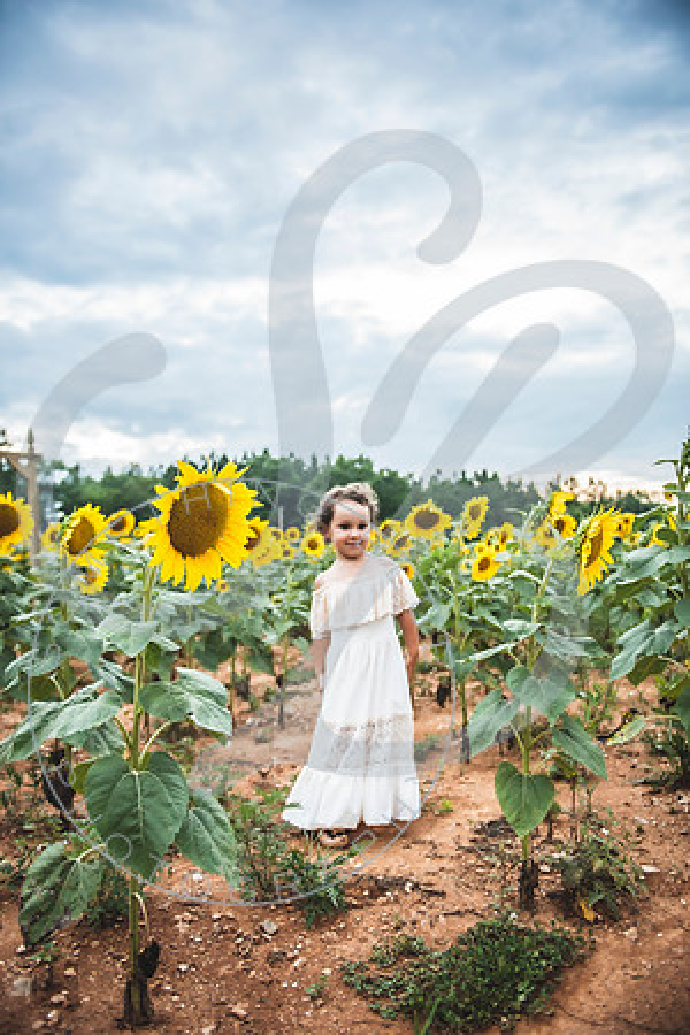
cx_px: 345
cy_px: 518
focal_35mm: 24
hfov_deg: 53.1
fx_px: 690
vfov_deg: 73.7
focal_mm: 24
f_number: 2.8
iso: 320
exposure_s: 1/100
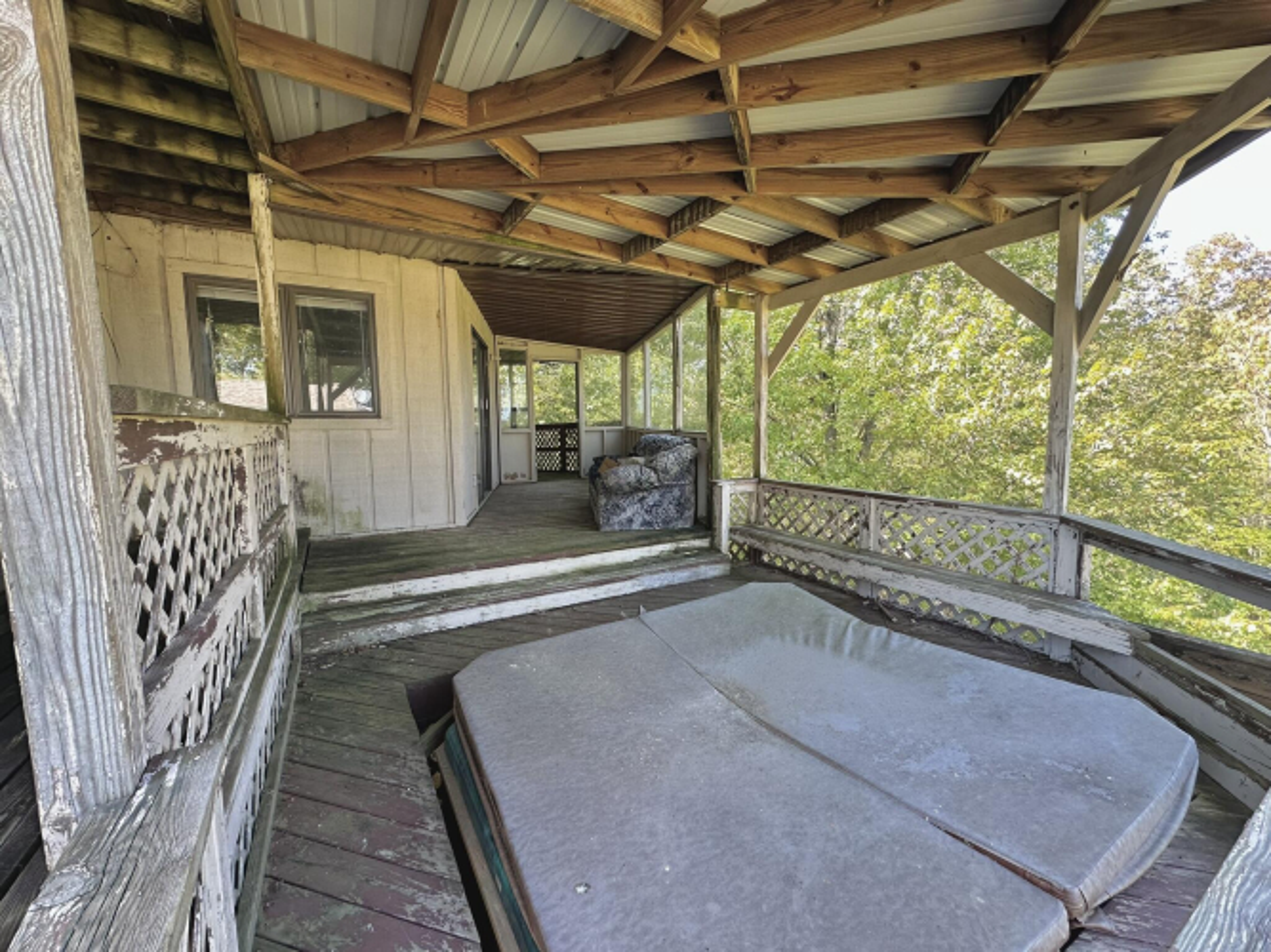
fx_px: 514
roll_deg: +0.4
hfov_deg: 102.1
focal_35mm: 14
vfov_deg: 85.7
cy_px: 476
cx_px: 636
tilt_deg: -5.6
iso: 100
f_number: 2.2
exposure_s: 1/99
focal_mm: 2.22
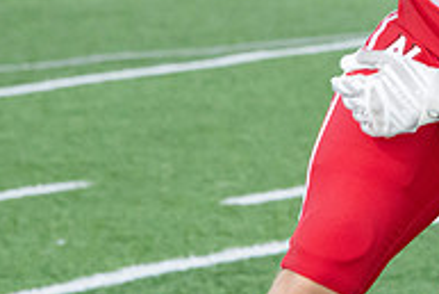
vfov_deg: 2.2
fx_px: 7700
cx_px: 546
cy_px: -142
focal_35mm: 631
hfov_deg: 3.3
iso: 8000
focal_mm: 210
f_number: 9
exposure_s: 1/500
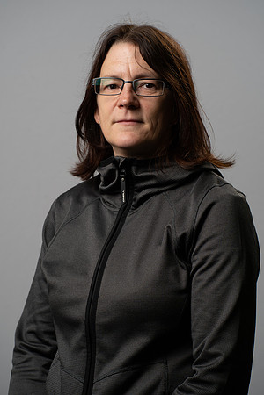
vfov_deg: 11.4
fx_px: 1980
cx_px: 132
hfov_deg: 7.6
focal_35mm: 180
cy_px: 198
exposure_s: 1/160
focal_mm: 180
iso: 160
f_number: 7.1
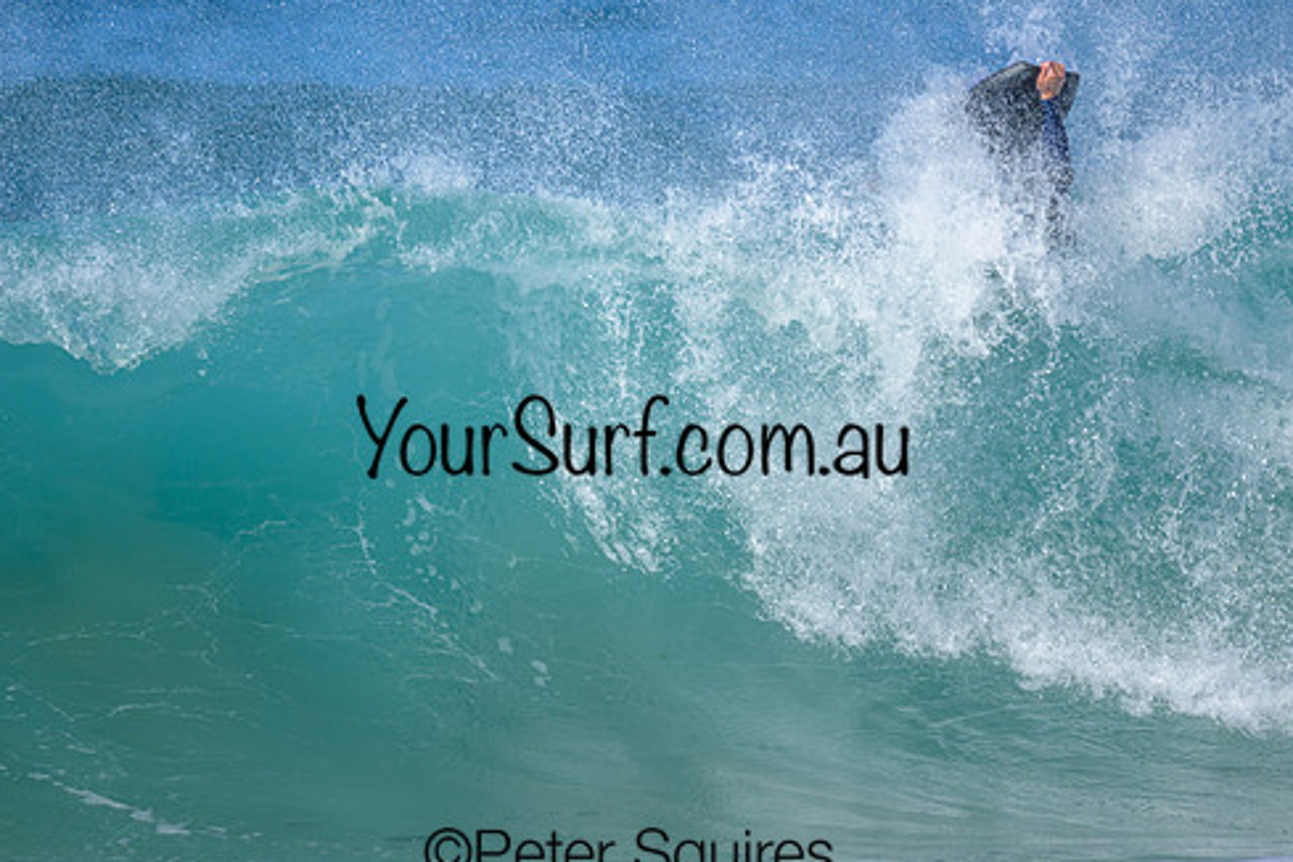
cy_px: 411
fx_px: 37853
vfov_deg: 1.3
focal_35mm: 1054
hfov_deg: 2.0
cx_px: 563
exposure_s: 1/2000
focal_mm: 800
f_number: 6.3
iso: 280
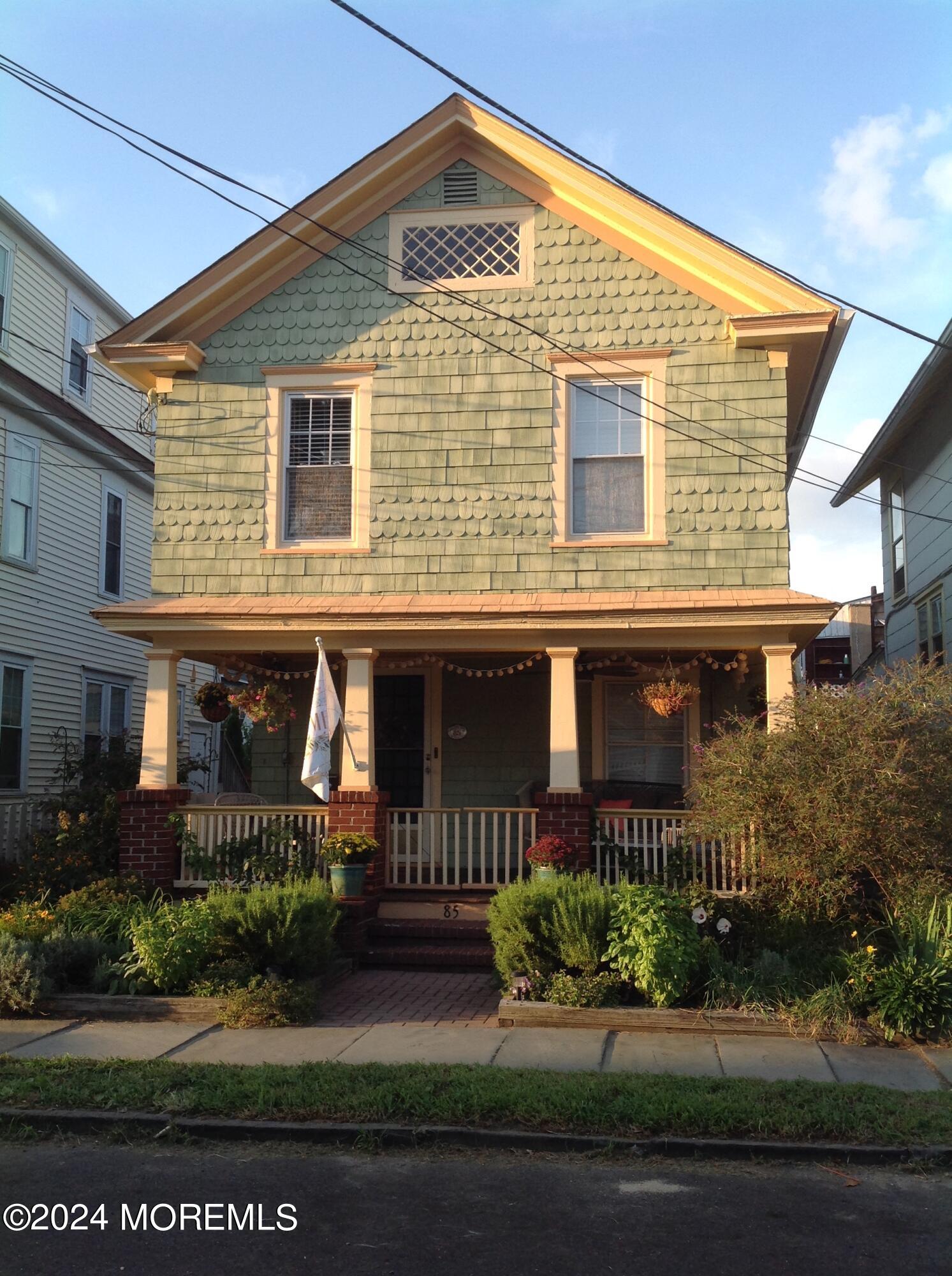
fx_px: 1287
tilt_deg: +7.8
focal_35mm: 35
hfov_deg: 40.6
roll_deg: +1.1
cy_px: 638
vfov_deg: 52.7
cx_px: 476
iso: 50
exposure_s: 1/299
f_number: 2.4
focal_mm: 4.28
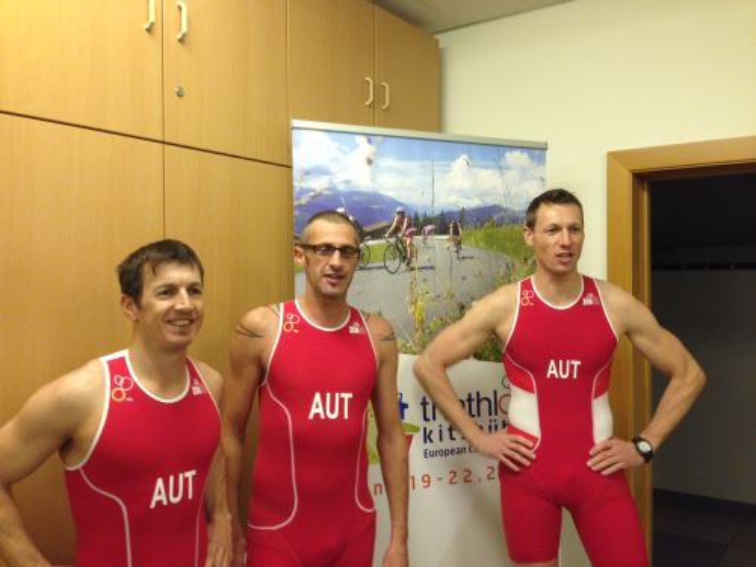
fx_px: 721
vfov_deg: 42.9
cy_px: 284
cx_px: 378
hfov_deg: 55.4
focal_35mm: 33
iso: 200
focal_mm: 4.12
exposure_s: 1/20
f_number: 2.4
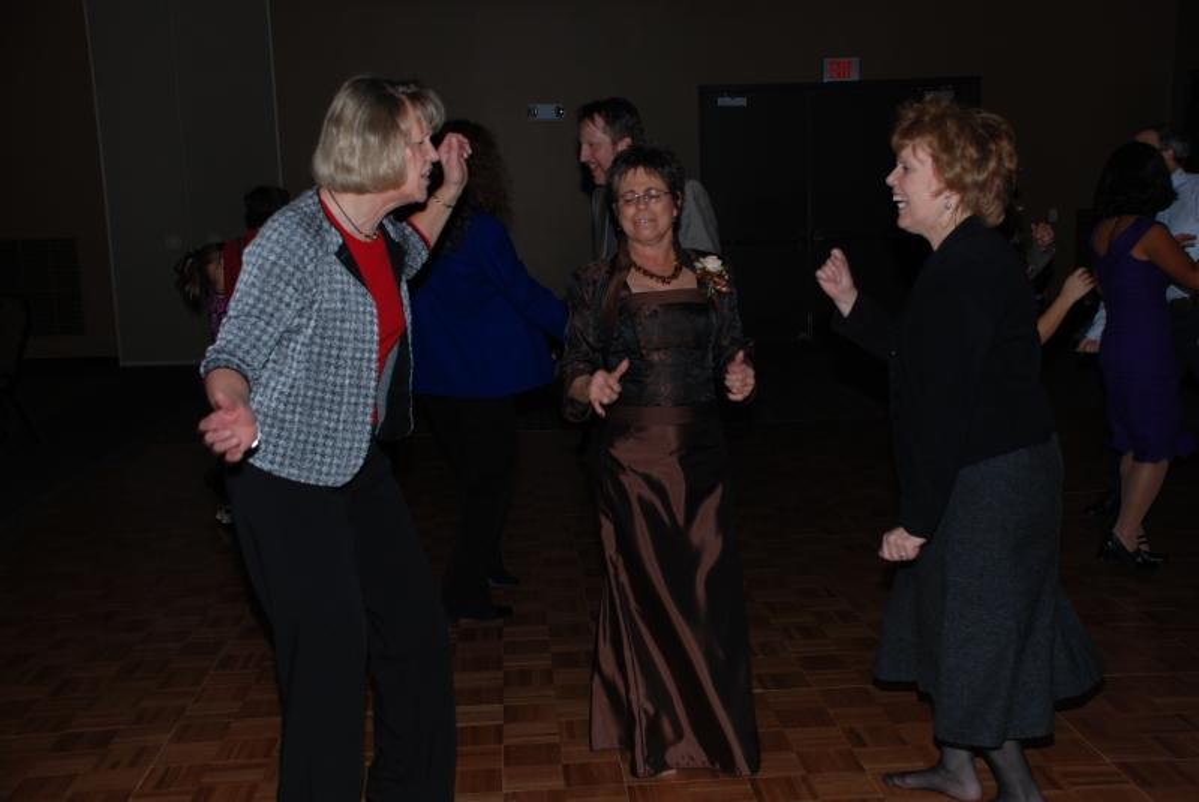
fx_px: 1400
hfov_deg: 46.4
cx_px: 600
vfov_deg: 32.0
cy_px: 401
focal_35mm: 42
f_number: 4
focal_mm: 28
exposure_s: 1/60
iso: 100
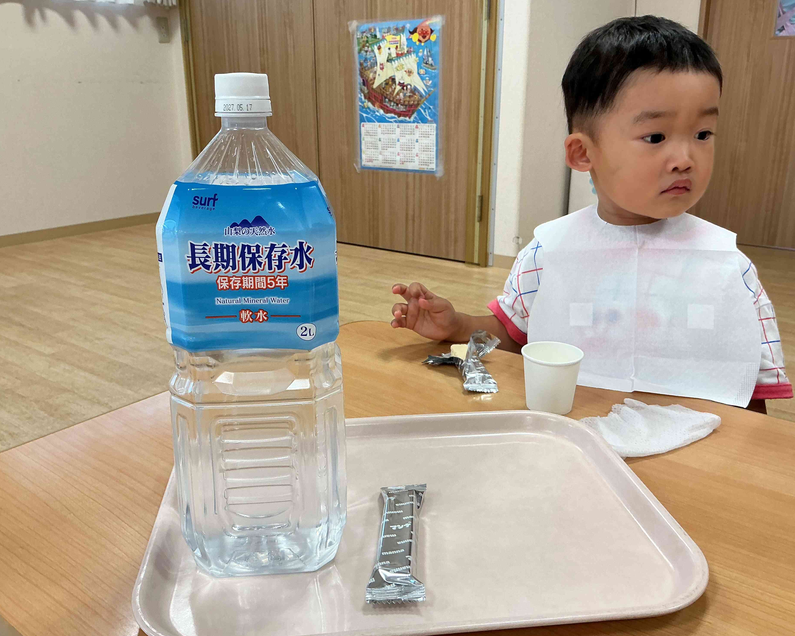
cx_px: 382
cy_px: 312
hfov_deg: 57.2
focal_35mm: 31
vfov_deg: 47.1
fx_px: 729
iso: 40
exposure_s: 1/120
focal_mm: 3
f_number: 1.8
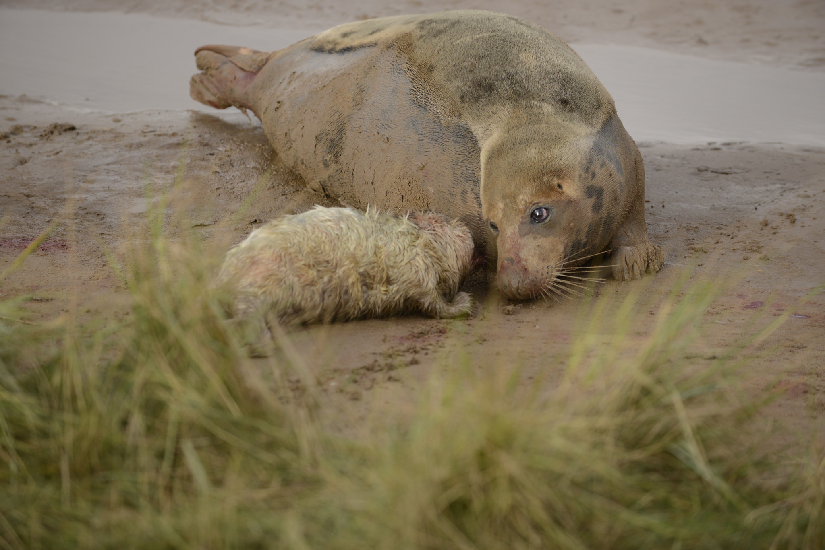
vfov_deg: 6.9
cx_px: 412
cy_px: 275
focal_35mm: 200
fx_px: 4585
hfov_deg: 10.3
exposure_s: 1/3200
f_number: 4
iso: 800
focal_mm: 200
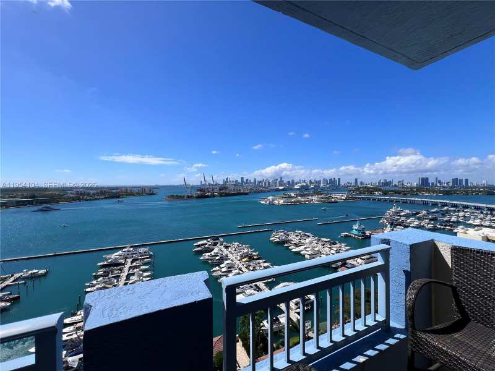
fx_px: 186
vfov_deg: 89.9
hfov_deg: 106.2
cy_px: 186
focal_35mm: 13
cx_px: 248
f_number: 1.8
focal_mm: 1.57
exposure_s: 1/2874
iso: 32
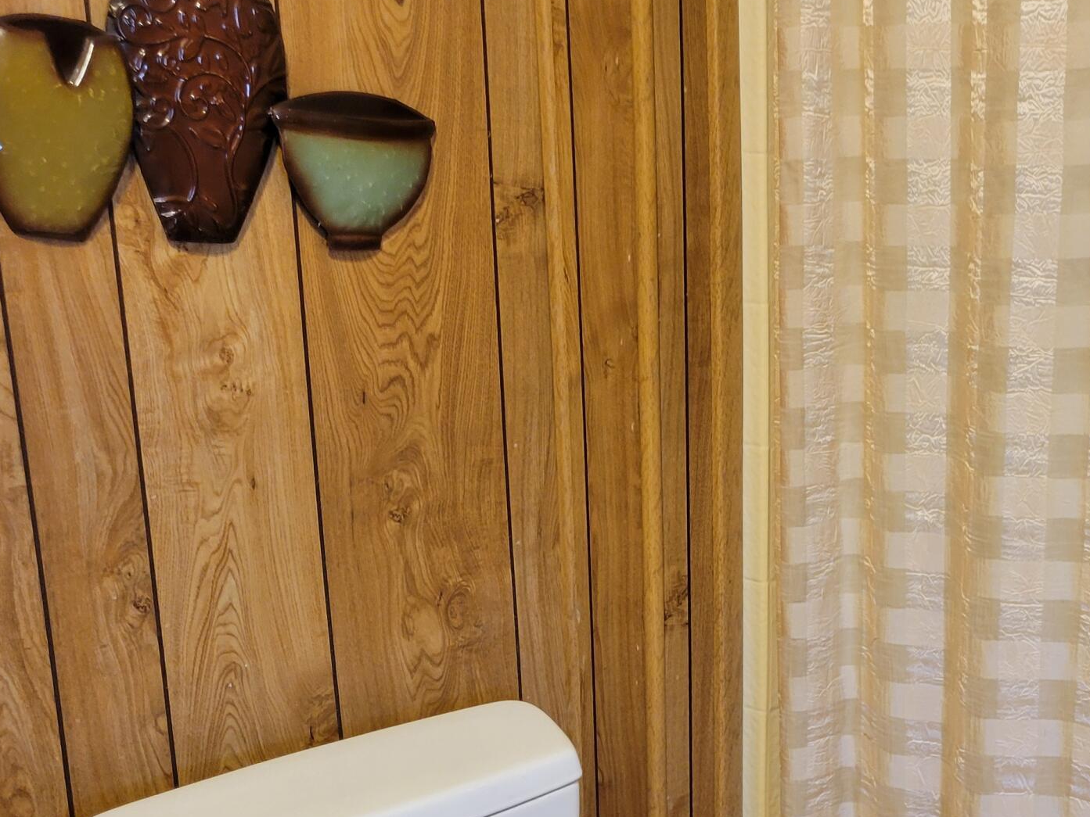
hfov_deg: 33.4
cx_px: 873
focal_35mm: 56
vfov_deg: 25.3
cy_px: 743
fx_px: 1763
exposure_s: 1/40
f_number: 1.8
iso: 200
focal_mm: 5.4
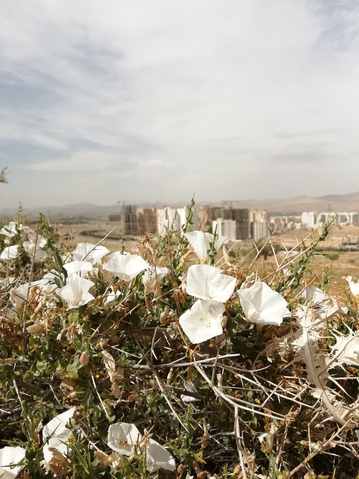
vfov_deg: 67.3
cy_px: 240
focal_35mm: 26
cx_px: 180
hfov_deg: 53.1
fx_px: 360
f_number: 2.2
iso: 50
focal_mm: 3.46
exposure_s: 1/1949
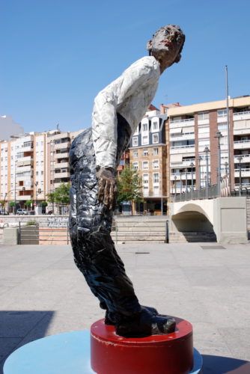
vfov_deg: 47.9
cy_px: 187
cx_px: 125
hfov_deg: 33.1
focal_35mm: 40
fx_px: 421
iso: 100
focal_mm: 27
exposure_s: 1/250
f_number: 8
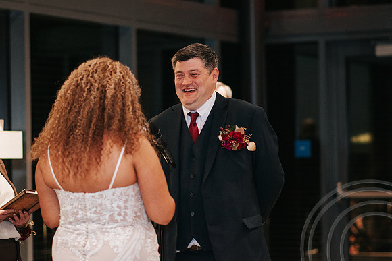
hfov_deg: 16.1
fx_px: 1389
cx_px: 196
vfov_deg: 10.8
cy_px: 130
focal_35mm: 128
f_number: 1.8
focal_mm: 85
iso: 800
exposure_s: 1/160
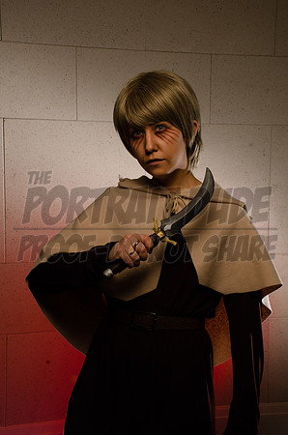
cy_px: 218
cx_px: 144
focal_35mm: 57
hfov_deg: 23.7
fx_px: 687
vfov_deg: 35.1
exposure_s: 1/180
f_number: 16
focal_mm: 38
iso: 200
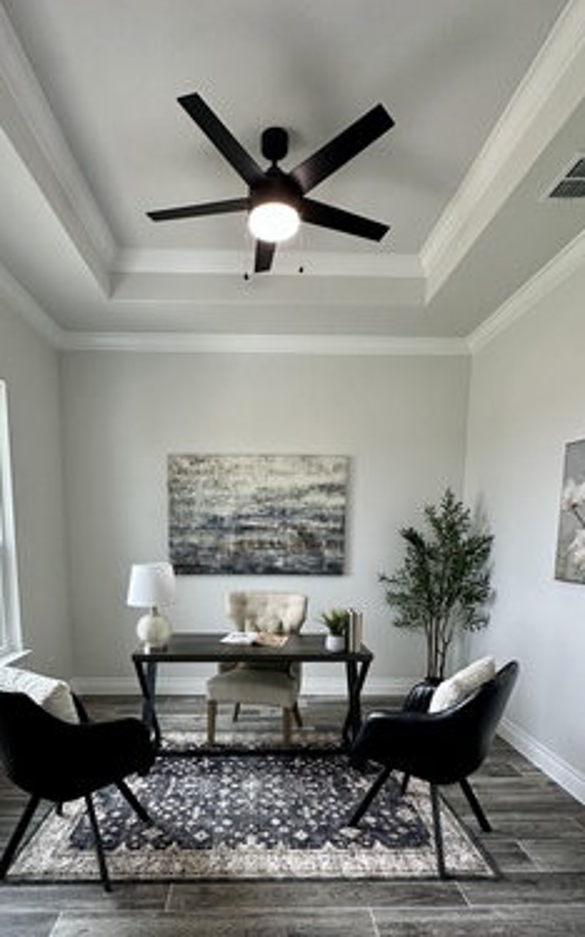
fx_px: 485
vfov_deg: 85.9
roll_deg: -1.2
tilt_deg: -7.6
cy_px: 597
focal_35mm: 19
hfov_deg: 62.0
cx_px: 265
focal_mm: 2.22
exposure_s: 1/120
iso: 200
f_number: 2.2
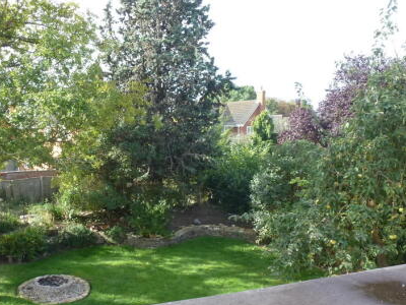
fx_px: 411
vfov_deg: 40.4
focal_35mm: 35
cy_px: 189
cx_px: 111
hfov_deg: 50.8
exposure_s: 1/250
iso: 200
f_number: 3.5
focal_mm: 4.3
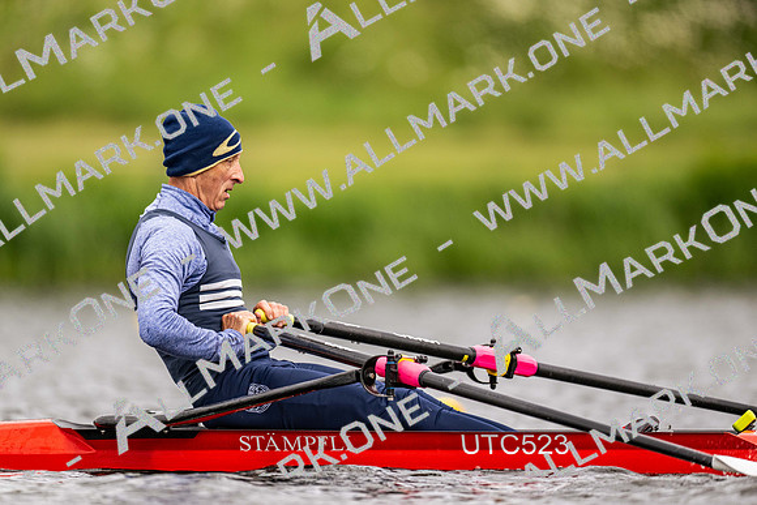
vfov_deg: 2.3
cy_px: 252
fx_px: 12619
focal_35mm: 600
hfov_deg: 3.4
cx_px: 378
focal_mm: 600
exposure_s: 1/2500
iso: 800
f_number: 4
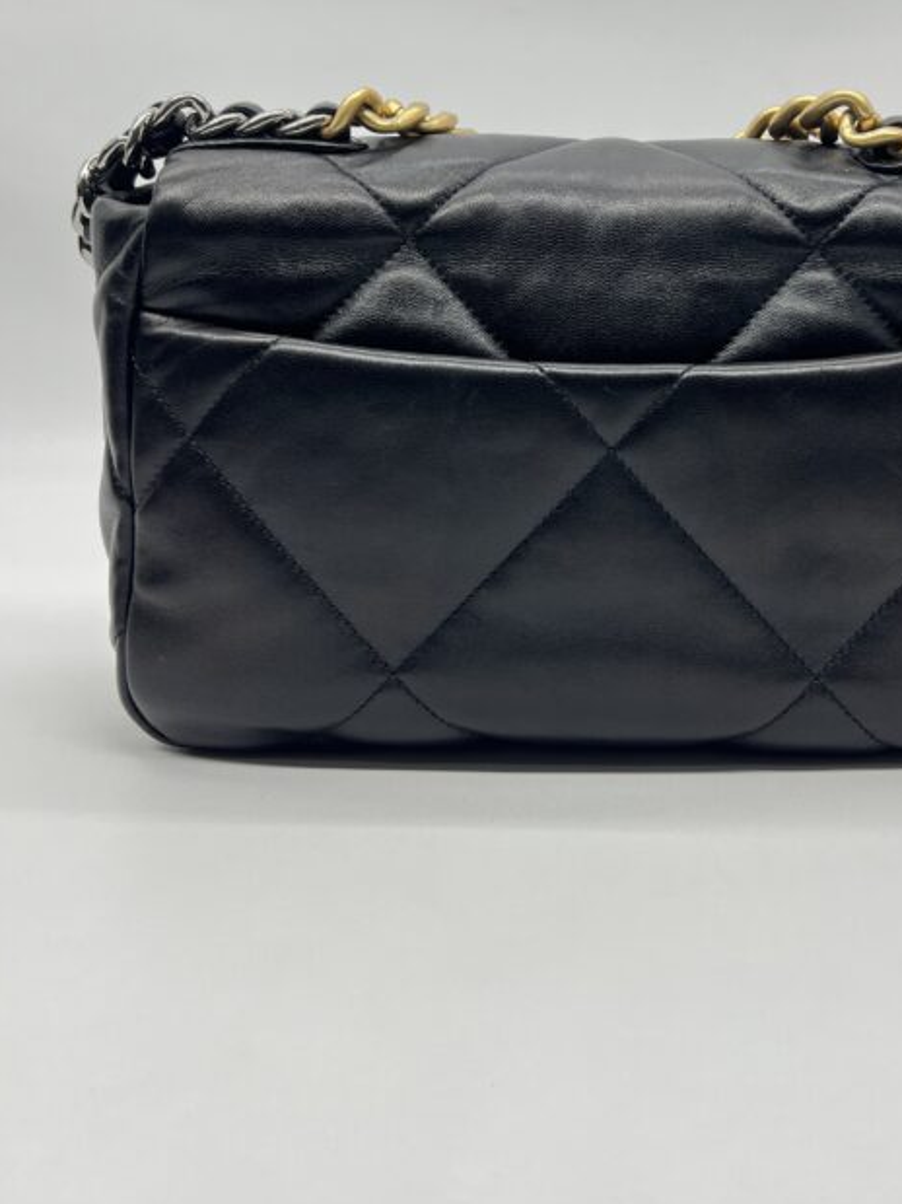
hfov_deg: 33.3
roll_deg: +0.1
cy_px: 418
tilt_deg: -8.3
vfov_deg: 43.3
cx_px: 603
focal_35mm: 43
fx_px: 1494
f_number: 1.5
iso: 40
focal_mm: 5.7
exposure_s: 1/100
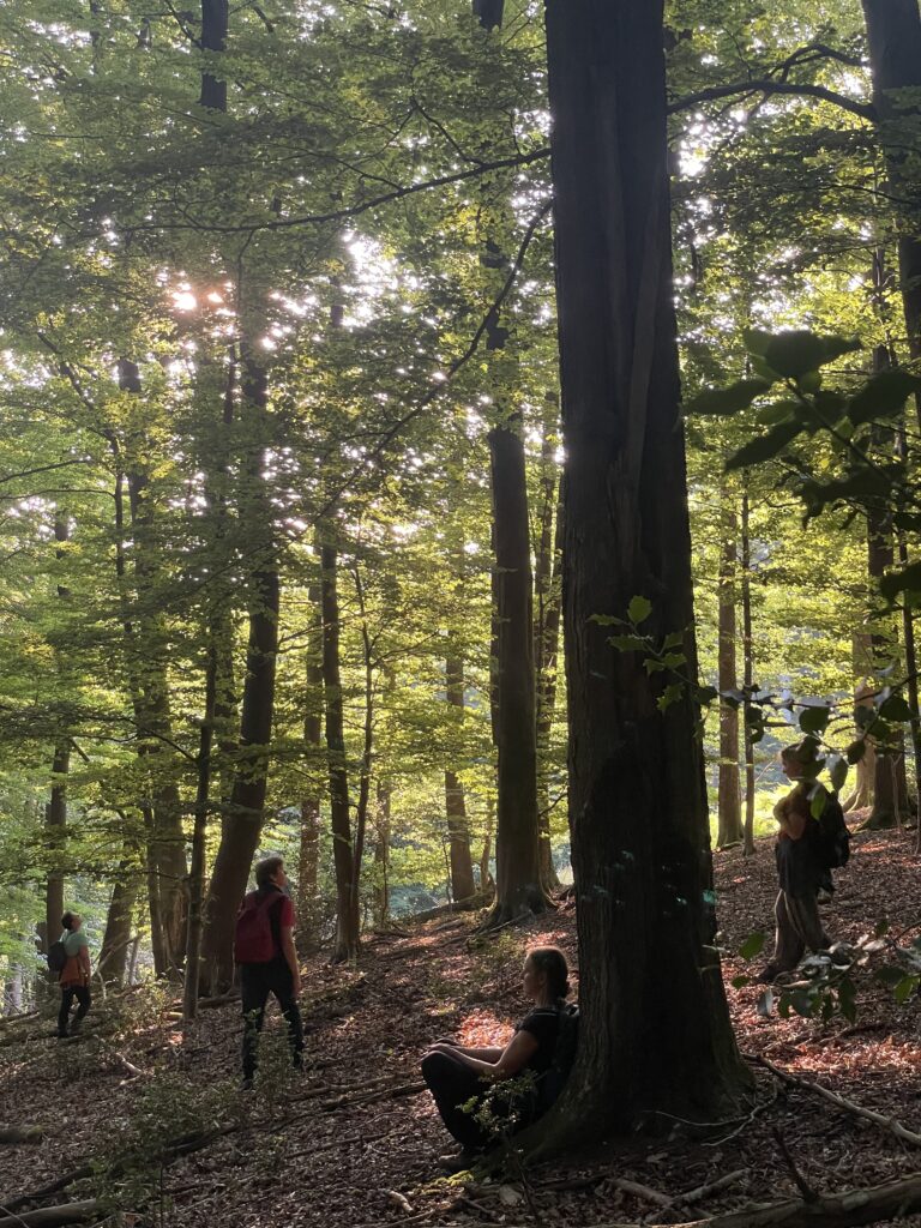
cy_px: 614
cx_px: 460
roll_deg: -3.3
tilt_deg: +4.2
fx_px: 1845
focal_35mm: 52
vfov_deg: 36.8
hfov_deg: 28.0
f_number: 2
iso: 200
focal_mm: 6
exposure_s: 1/85
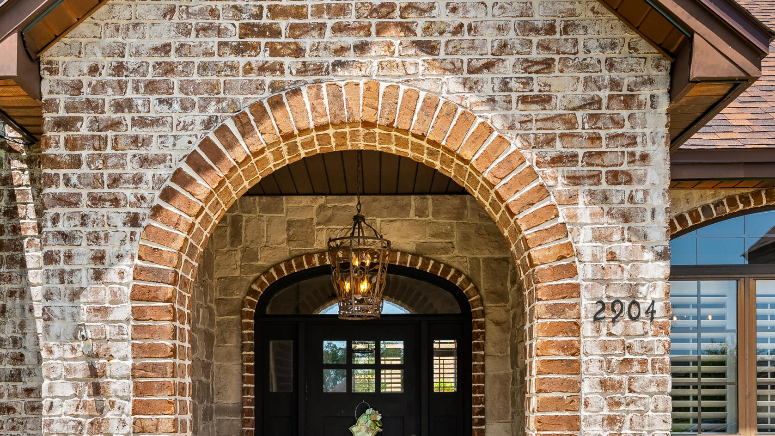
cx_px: 357
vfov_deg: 25.5
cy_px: 410
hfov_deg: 45.4
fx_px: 925
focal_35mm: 45
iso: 400
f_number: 8
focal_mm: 24
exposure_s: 1/80
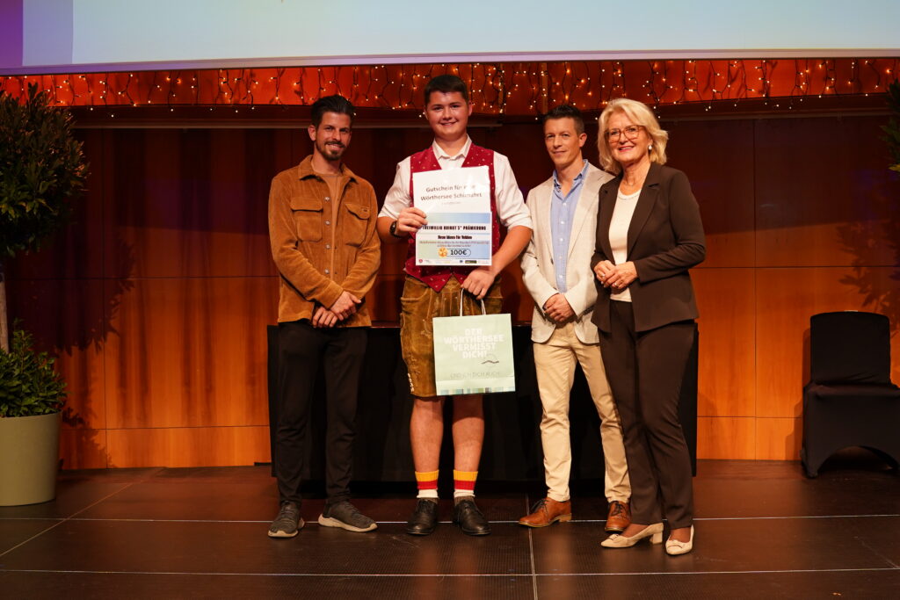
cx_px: 450
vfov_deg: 26.0
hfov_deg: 38.2
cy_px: 300
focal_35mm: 52
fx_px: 1300
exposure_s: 1/125
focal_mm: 35
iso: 800
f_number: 3.2
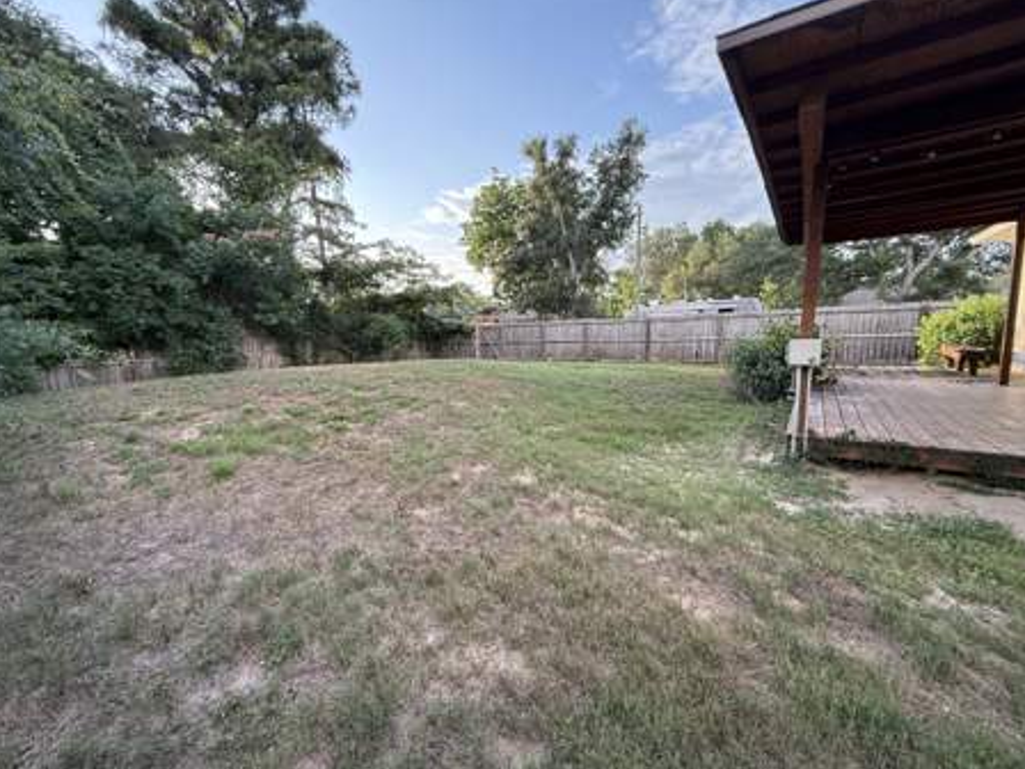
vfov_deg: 81.7
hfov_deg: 98.1
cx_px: 499
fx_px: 444
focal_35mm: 15
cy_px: 395
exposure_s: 1/201
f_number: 2.2
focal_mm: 2.22
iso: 64
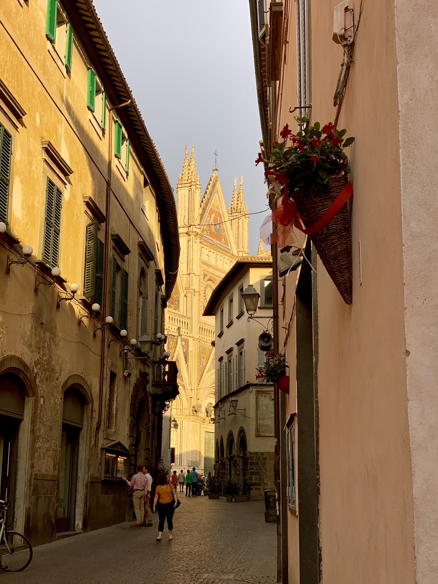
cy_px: 292
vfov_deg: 36.8
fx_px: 877
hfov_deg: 28.0
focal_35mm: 52
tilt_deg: +14.3
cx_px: 219
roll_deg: -0.8
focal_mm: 6
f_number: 2.4
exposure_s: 1/366
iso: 16
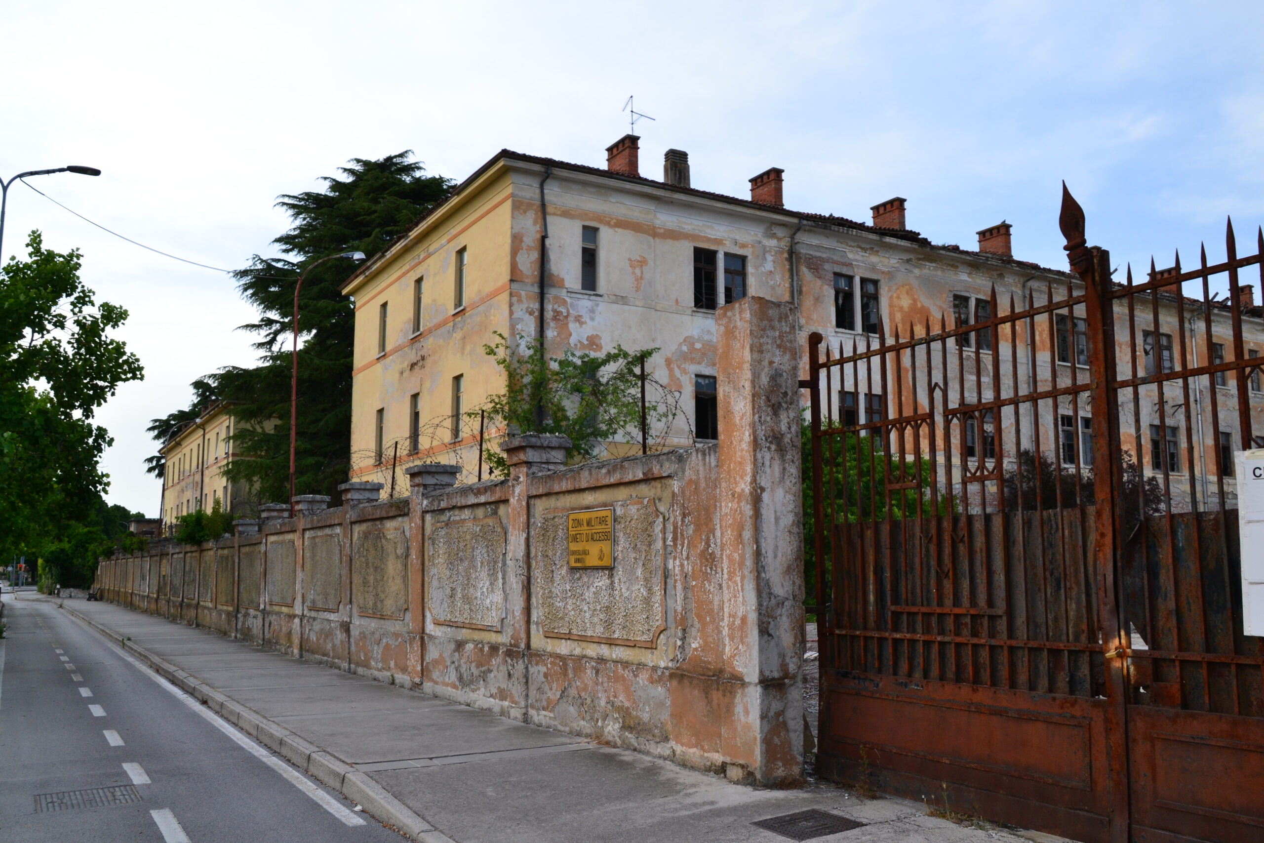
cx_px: 632
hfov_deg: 61.9
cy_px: 422
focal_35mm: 30
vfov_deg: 43.6
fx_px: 1053
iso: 400
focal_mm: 20
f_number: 10
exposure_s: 1/200
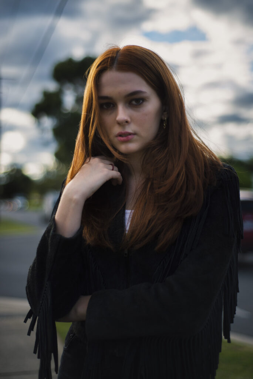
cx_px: 126
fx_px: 526
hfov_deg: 27.0
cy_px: 190
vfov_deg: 39.6
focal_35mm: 50
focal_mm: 50
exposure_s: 1/4000
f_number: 2.2
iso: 450
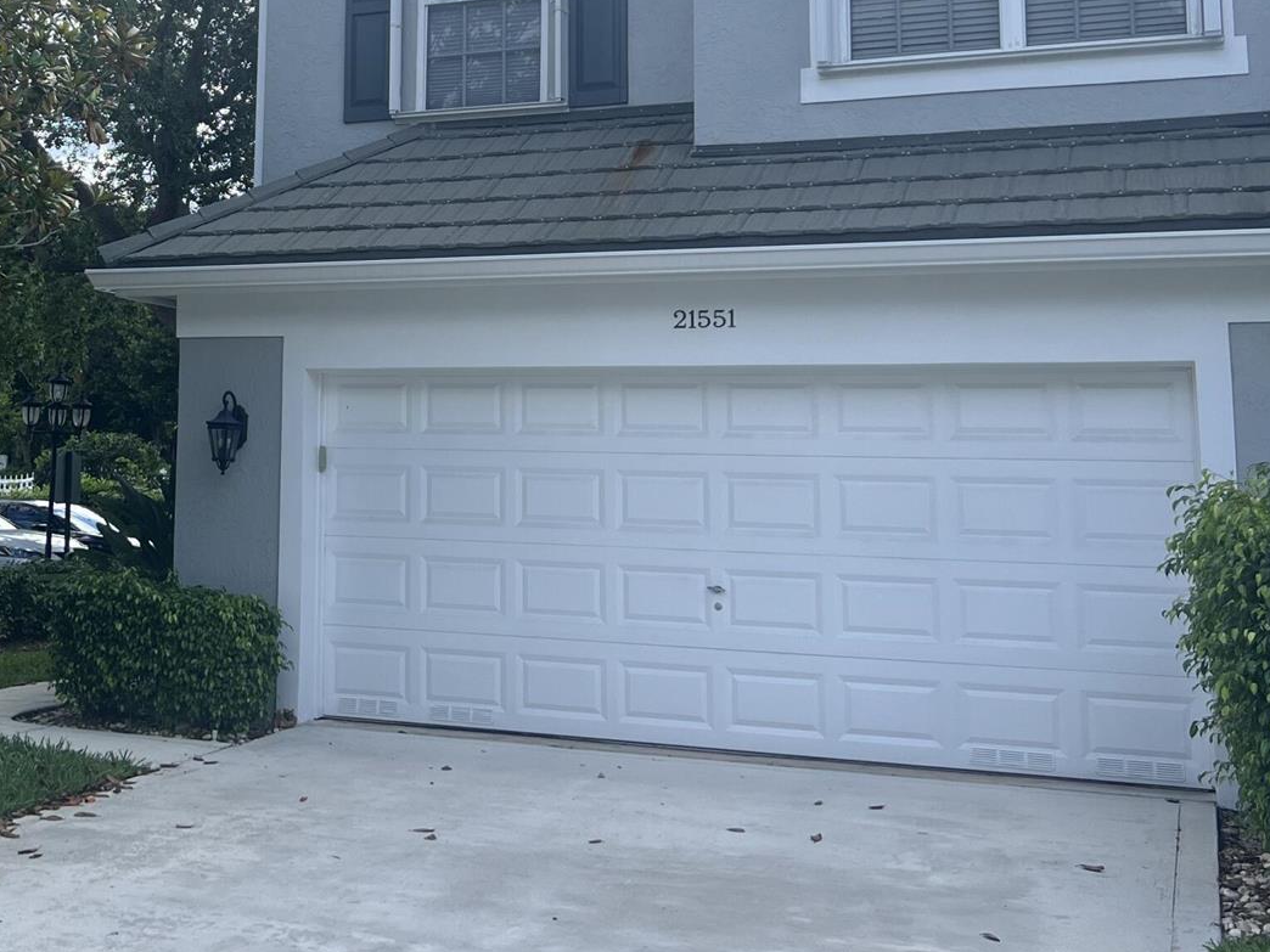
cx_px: 249
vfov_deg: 28.1
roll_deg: -2.0
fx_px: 1871
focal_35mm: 51
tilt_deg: +7.9
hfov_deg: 36.2
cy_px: 226
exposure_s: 1/1431
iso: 50
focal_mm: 5.7
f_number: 1.5
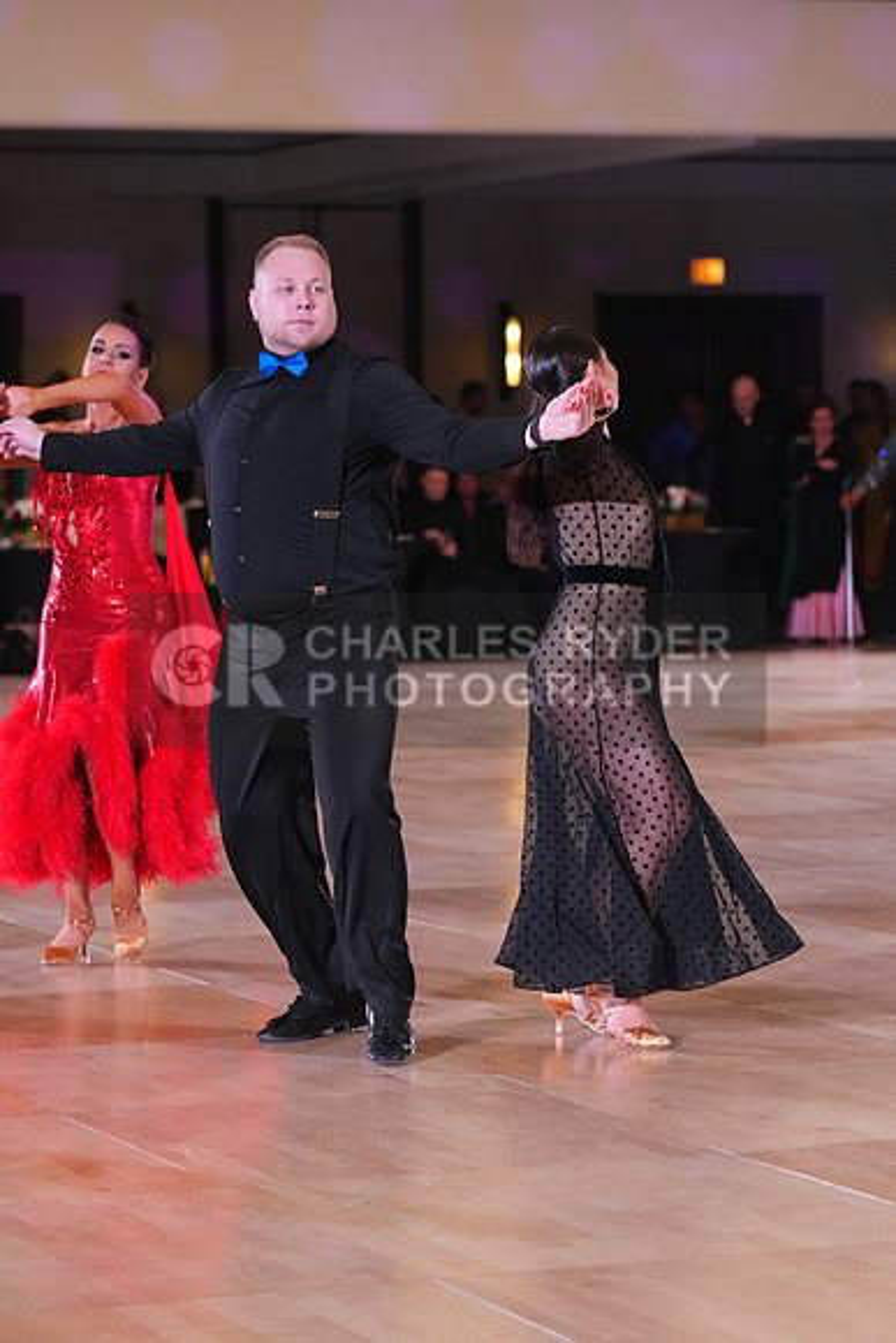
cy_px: 672
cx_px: 448
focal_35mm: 117
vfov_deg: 17.5
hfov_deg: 11.7
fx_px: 4365
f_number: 4.5
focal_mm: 117
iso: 3200
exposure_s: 1/250
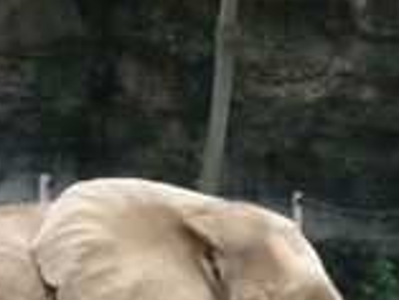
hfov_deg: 4.7
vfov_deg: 3.5
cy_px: 402
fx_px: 4879
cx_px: 122
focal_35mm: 423
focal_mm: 24.7
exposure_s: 1/68.1
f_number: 3.5
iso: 196
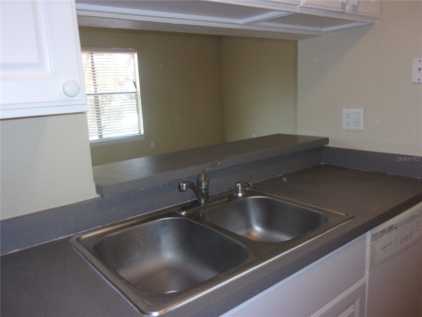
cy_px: 158
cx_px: 211
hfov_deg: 63.4
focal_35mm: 28
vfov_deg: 49.7
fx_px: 341
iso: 200
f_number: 3.9
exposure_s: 1/34
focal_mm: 5.1
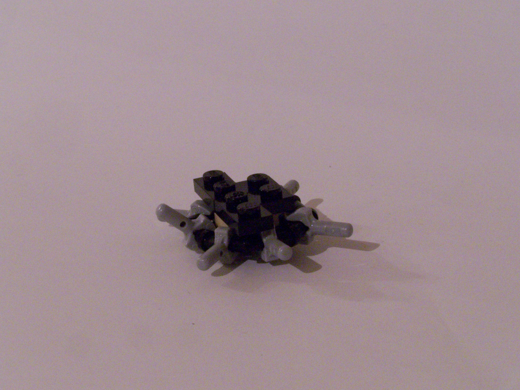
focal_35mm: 75
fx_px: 1127
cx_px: 260
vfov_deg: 19.6
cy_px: 195
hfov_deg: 26.0
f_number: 8
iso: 400
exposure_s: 1/4
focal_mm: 12.4
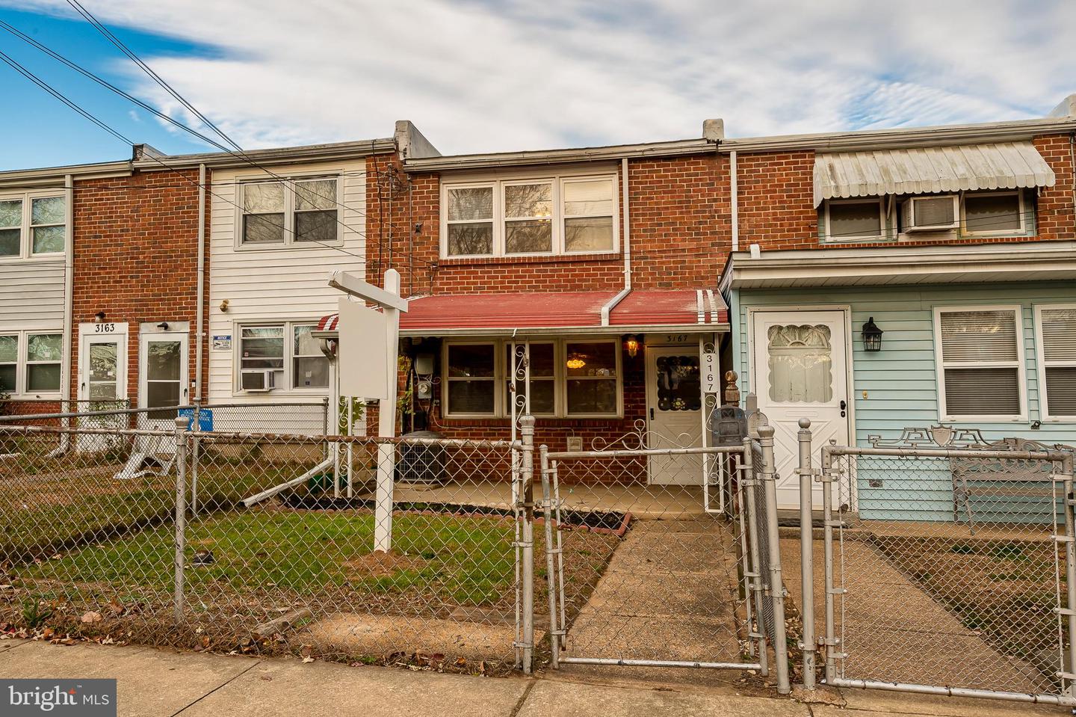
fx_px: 702
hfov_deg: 74.9
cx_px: 538
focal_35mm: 24
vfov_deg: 54.1
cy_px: 358
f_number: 11
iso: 320
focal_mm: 23.5
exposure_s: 1/125
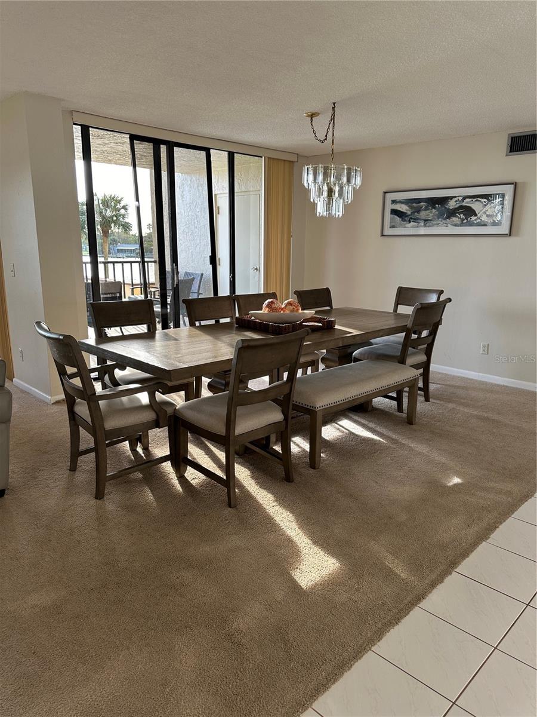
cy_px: 358
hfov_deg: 56.8
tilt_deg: -14.4
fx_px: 496
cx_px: 268
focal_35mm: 24
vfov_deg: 71.6
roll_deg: -0.9
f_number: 1.78
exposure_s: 1/121
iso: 100
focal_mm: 6.86
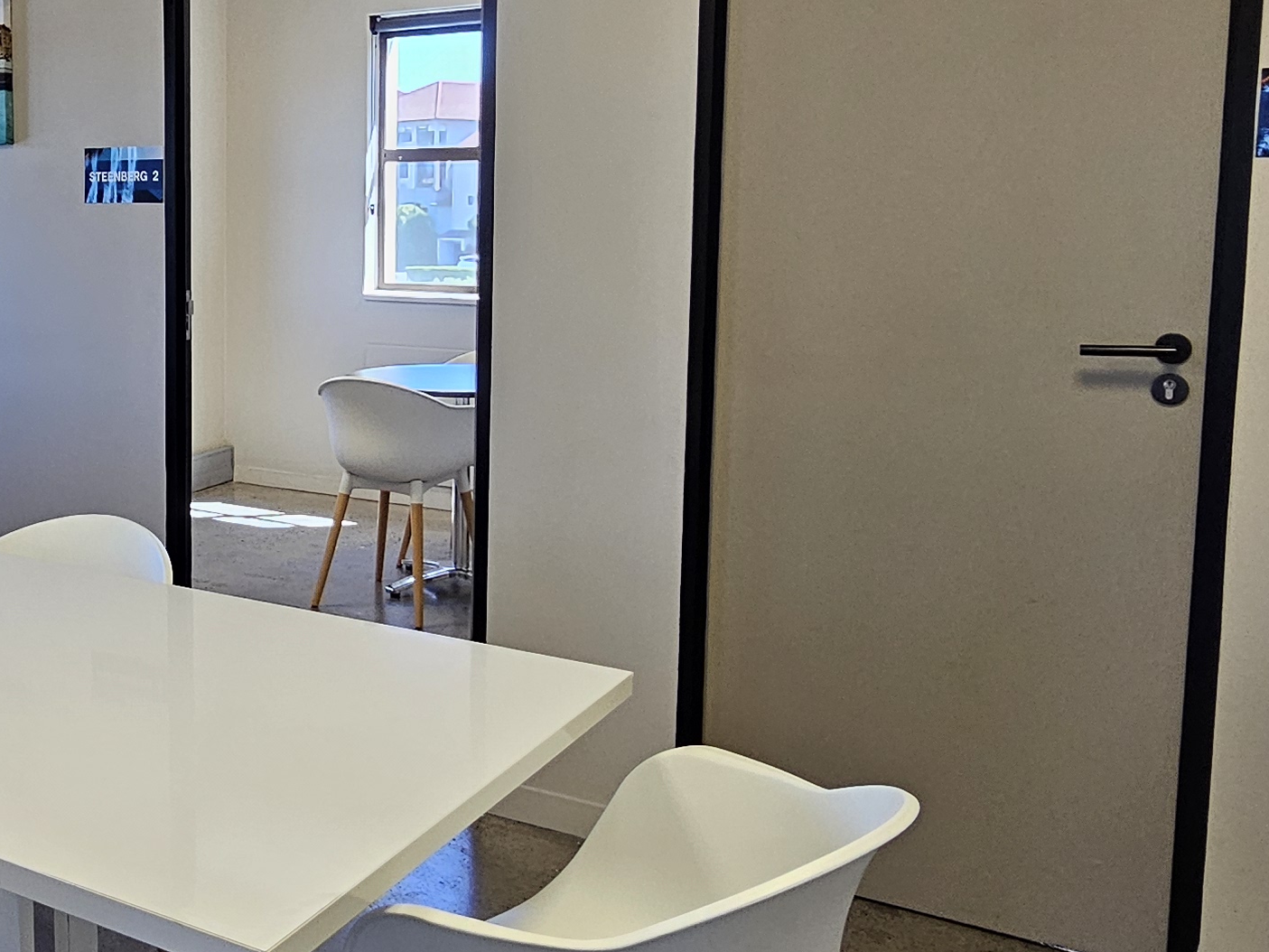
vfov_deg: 38.4
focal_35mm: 37
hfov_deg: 45.1
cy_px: 340
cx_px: 107
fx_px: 1357
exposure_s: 1/100
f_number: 2.2
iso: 200
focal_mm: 2.2
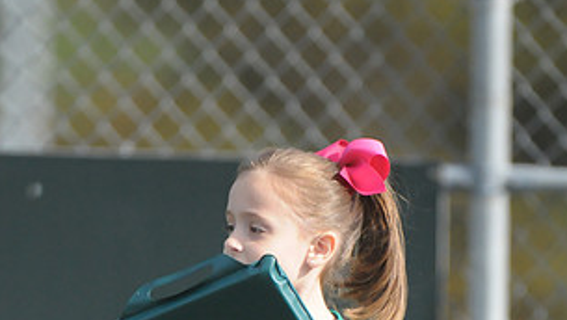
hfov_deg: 1.9
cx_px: 341
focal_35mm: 1133
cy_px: 517
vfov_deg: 1.1
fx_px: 17045
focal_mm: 380
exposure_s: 1/6400
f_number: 4
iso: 1600
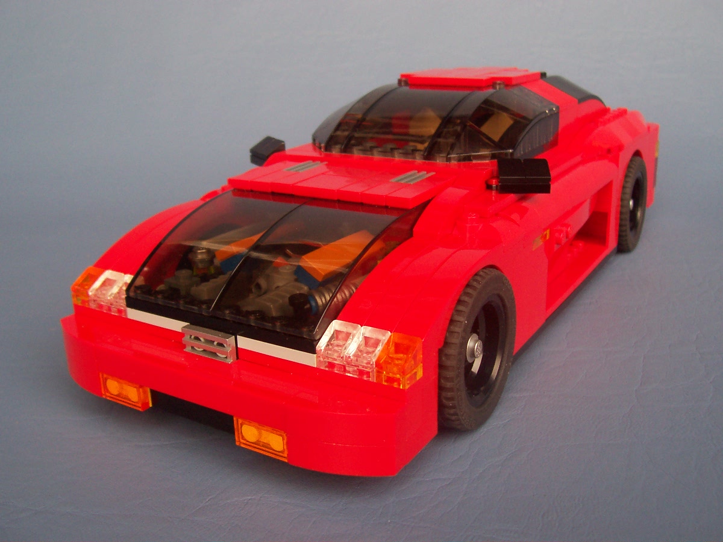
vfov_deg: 38.7
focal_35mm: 37
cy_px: 271
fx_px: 773
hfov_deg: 50.1
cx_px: 362
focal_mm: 5.6
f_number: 2.8
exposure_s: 1/180
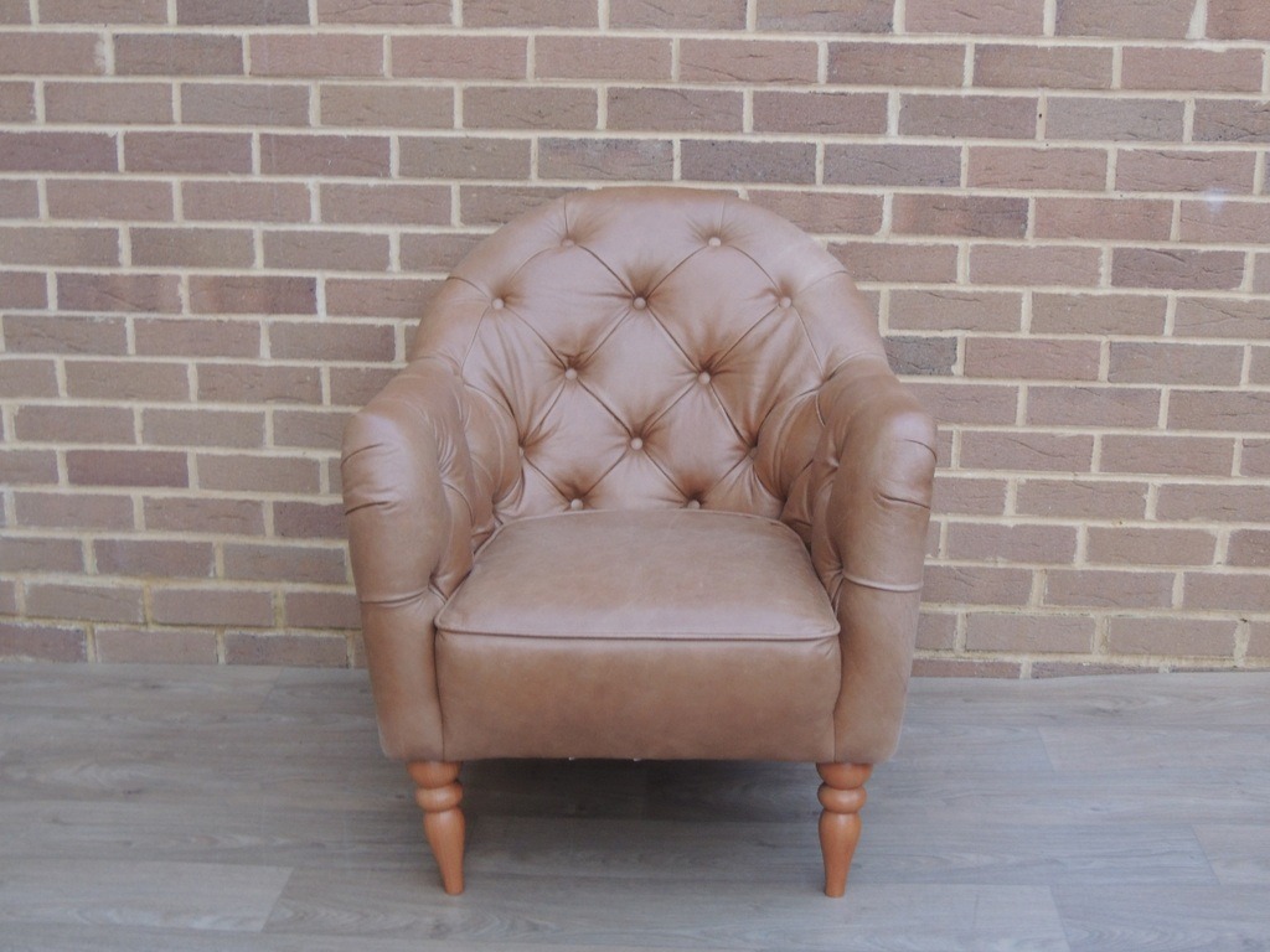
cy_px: 476
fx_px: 1724
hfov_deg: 40.4
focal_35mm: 47
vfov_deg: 30.9
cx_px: 635
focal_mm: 8.3
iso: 400
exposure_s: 1/15
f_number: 3.5
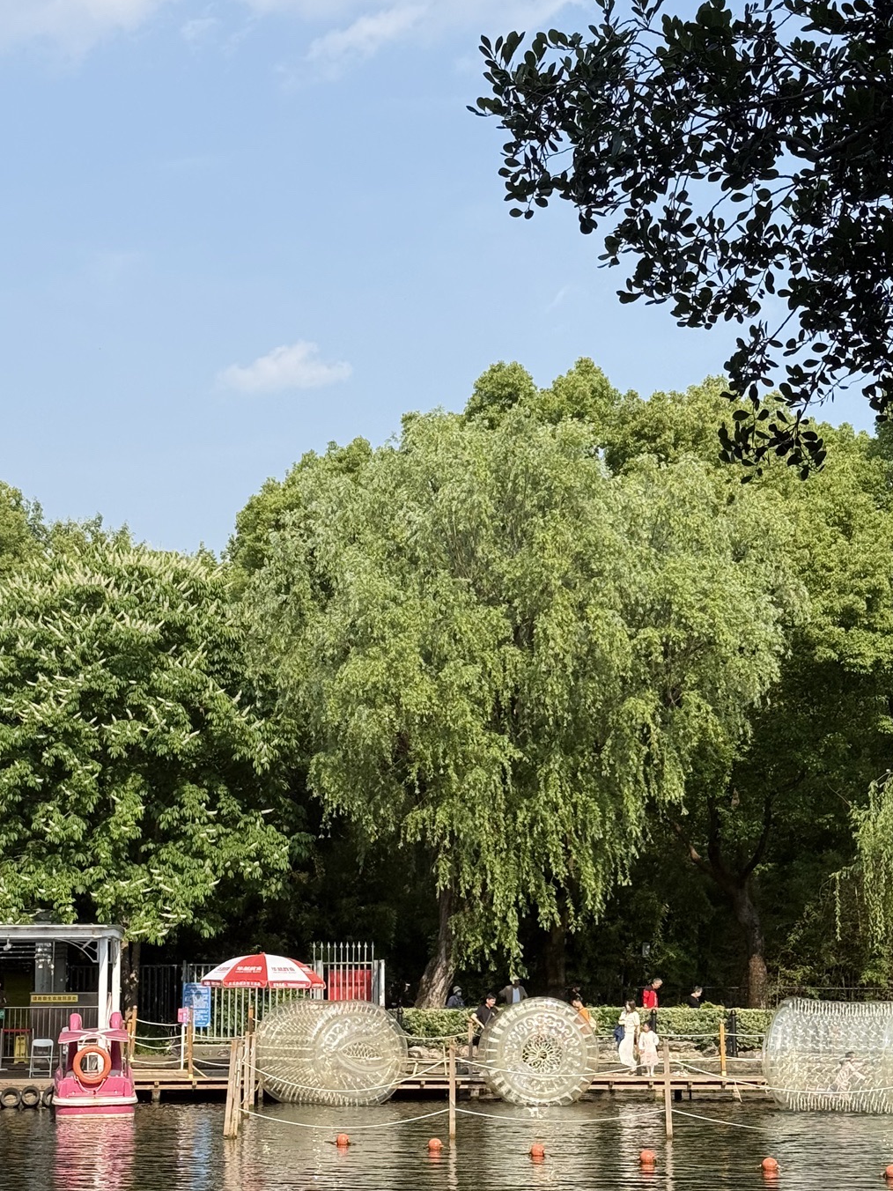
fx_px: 2442
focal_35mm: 71
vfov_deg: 27.4
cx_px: 379
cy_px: 681
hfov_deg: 20.7
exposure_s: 1/3226
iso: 64
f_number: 1.78
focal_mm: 6.76
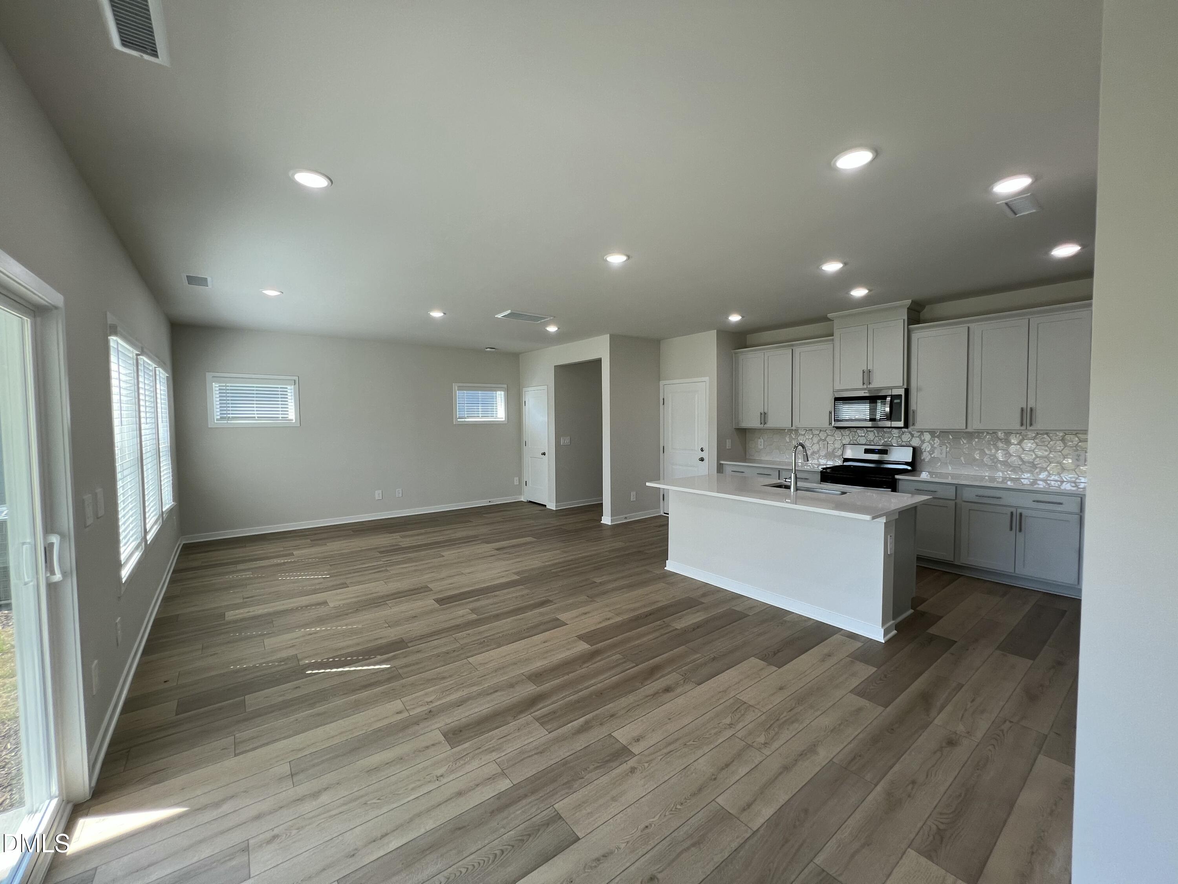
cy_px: 442
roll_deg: +0.2
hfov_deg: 106.2
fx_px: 442
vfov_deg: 89.9
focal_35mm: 13
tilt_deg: -2.6
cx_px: 589
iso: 50
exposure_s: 1/120
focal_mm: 1.57
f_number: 1.8
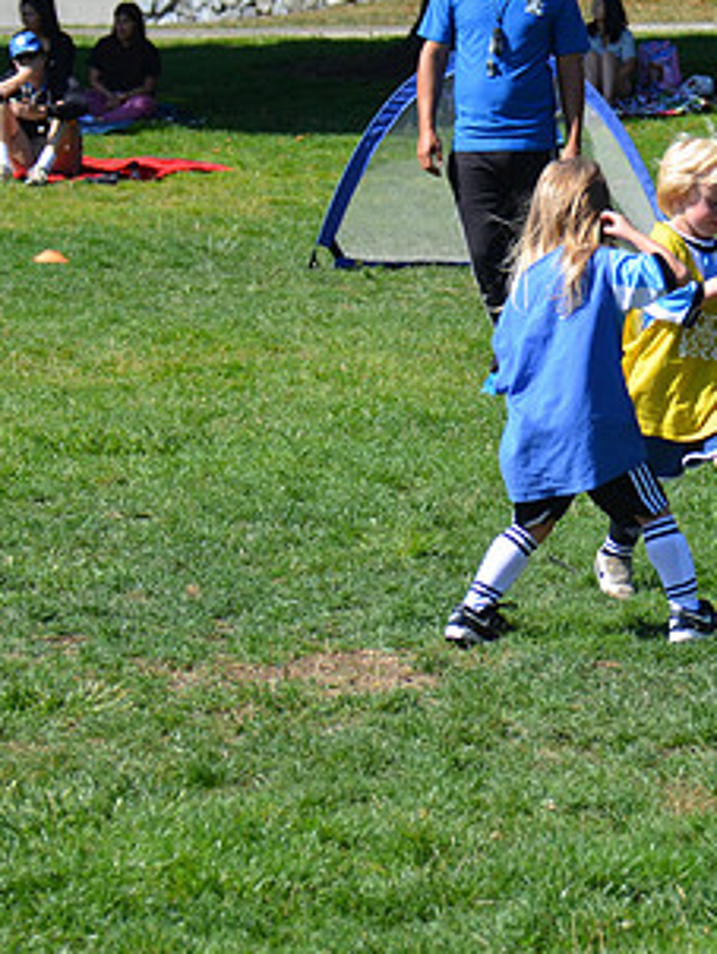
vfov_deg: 9.9
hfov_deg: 7.4
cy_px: 461
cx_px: 828
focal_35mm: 199
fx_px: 5488
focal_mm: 72
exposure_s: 1/1250
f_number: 5.6
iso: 400
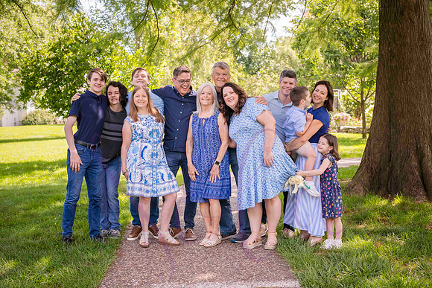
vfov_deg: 27.0
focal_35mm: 50
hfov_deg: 39.6
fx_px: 600
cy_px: 144
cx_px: 216
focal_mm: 50
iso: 400
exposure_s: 1/320
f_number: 4.5
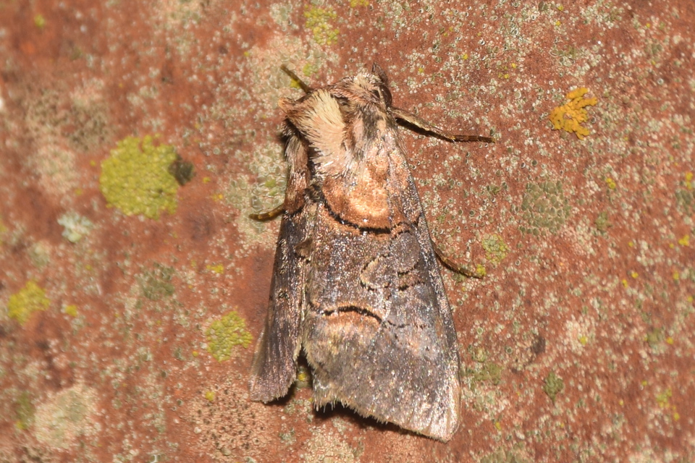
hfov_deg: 9.8
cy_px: 232
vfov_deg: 6.5
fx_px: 4054
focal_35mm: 210
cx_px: 348
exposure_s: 1/60
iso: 100
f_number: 13
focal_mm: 140
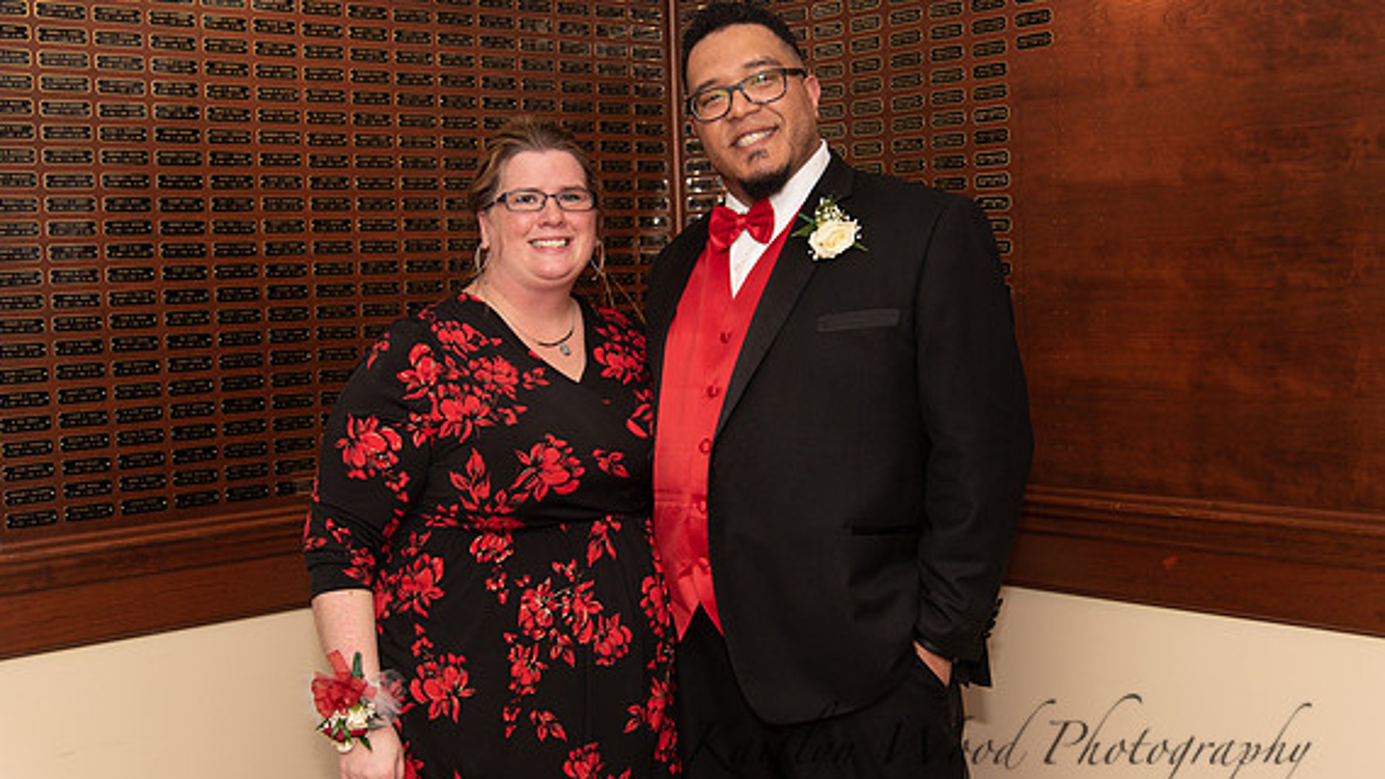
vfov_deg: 25.4
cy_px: 369
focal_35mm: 47
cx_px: 684
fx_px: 1726
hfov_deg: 43.7
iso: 800
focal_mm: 44
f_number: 4
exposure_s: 1/200
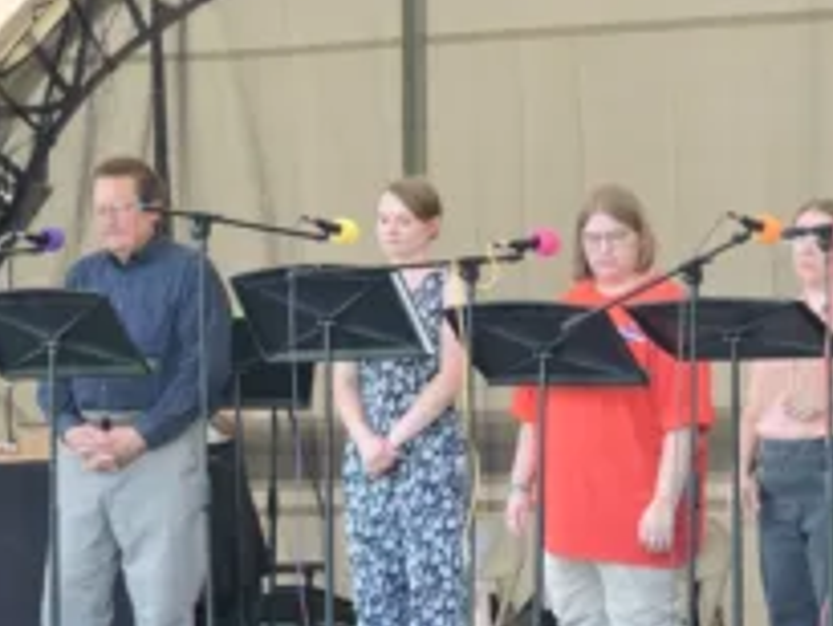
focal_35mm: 234
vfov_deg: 6.4
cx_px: 536
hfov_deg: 8.5
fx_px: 5634
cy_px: 398
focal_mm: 21.4
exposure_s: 1/100
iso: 125
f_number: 4.2
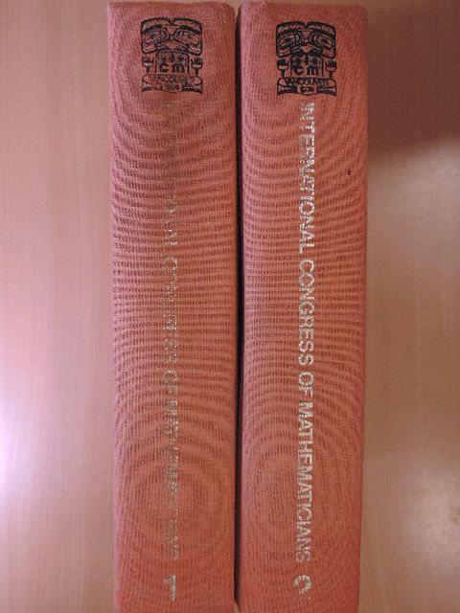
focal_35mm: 30
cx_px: 230
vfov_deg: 60.0
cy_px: 306
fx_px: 532
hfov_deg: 46.8
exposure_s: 1/100
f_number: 3.1
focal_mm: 5.3
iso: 720
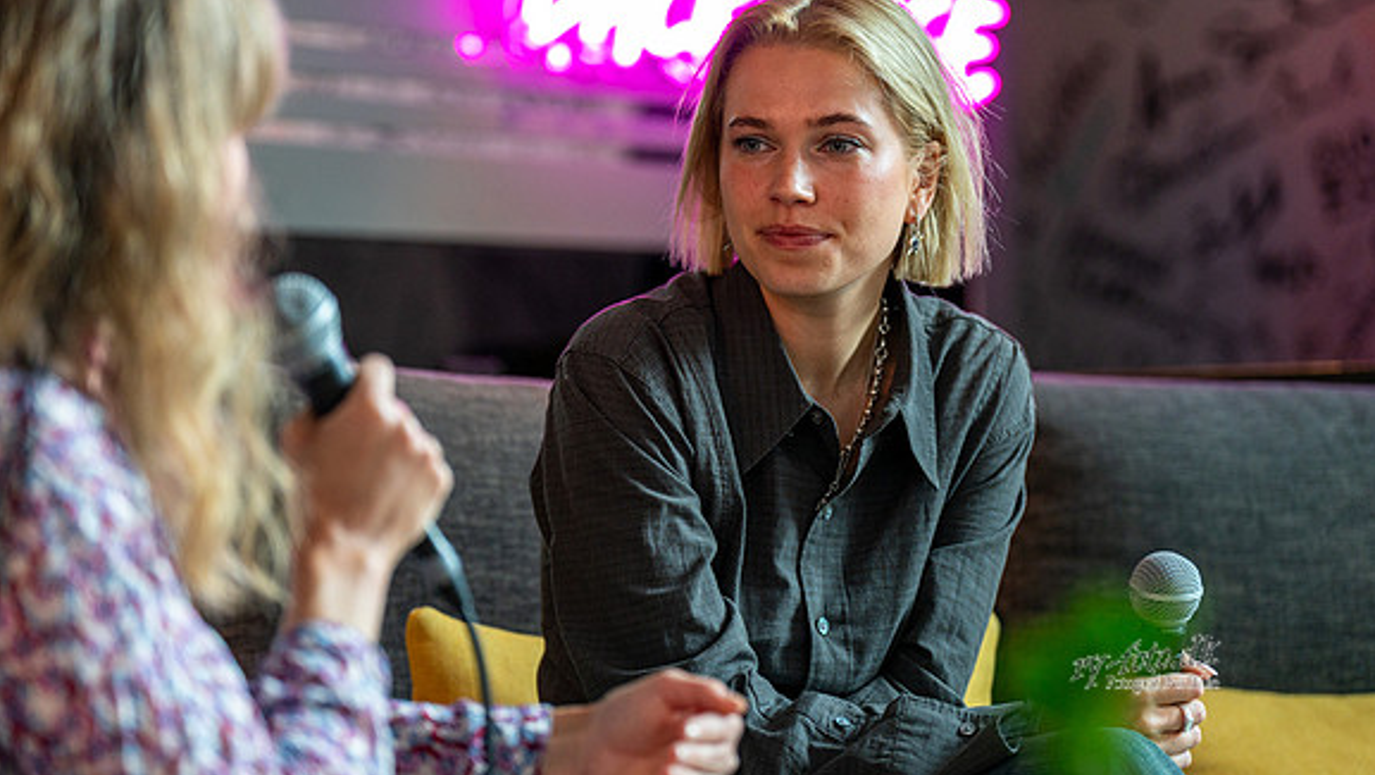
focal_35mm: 137
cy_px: 321
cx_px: 689
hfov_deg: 15.7
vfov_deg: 8.9
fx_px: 4997
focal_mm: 127
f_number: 2.8
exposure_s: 1/200
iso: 1600
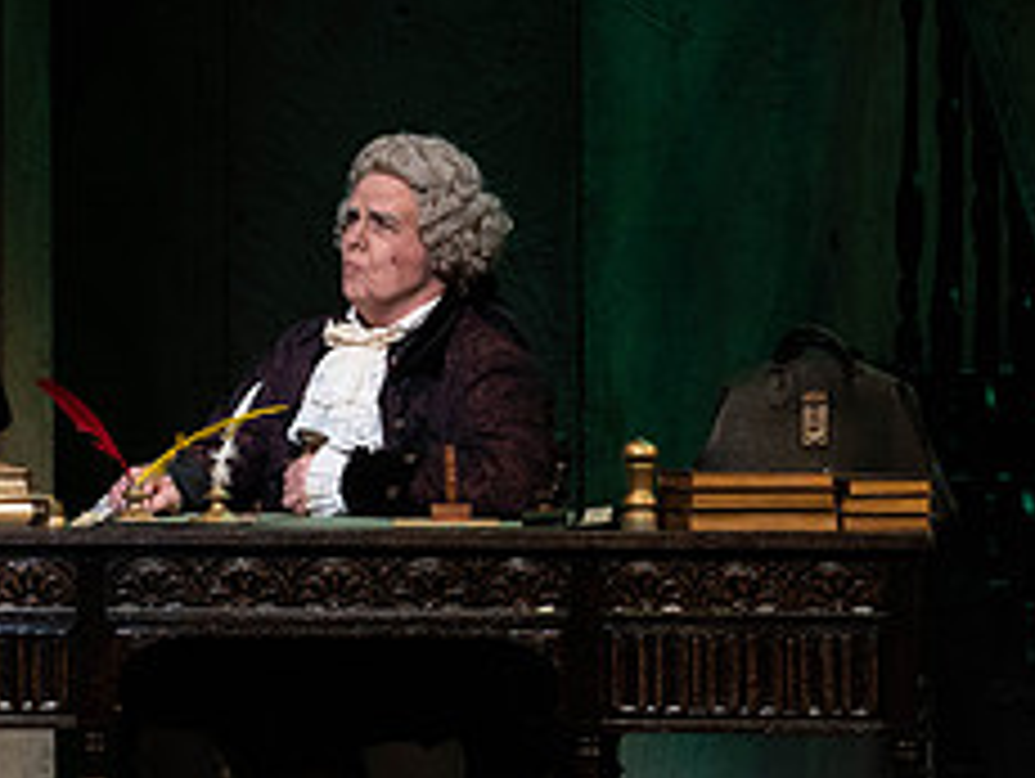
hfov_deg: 4.6
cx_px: -86
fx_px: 12990
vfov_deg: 3.4
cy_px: 250
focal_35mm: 434
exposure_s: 1/250
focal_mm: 179
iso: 3200
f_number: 9
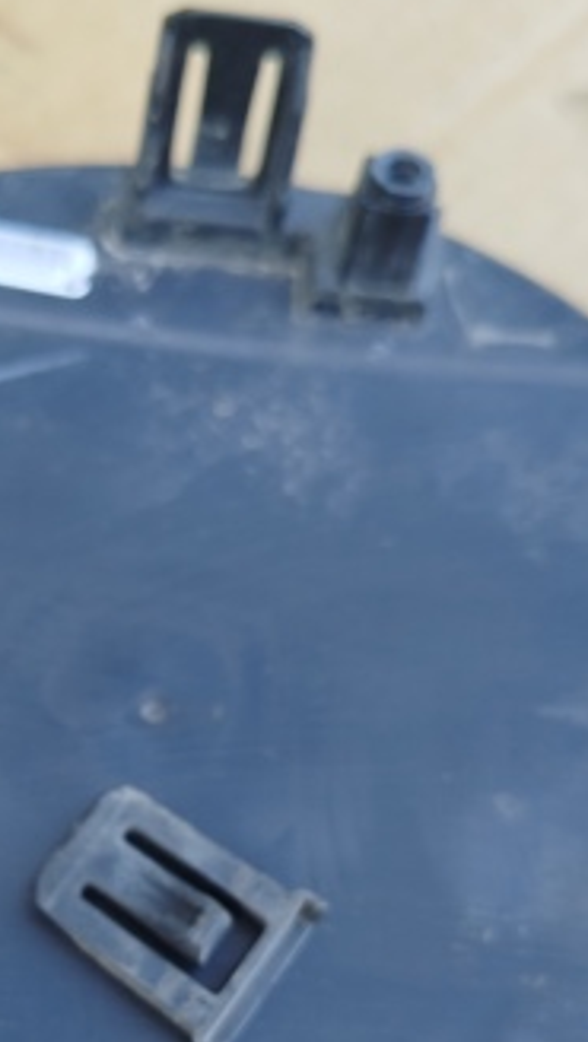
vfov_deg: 39.9
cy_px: 724
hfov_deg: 23.1
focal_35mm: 51
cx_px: 86
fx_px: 1411
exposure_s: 1/50
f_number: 1.7
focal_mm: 5.31
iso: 50
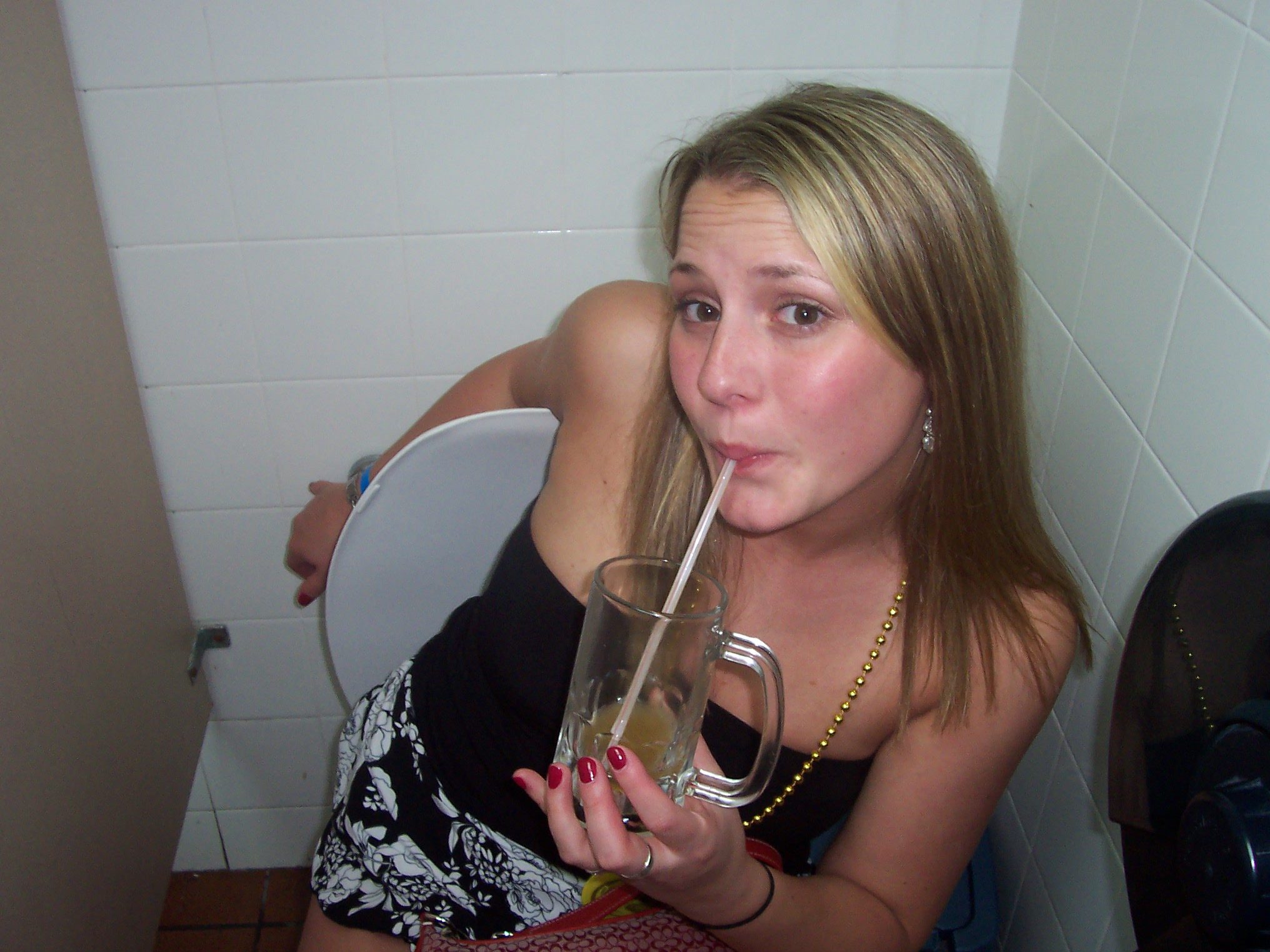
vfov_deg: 38.7
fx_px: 1357
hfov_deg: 50.1
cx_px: 635
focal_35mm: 37
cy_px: 476
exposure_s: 1/60
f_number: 2.8
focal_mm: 5.6
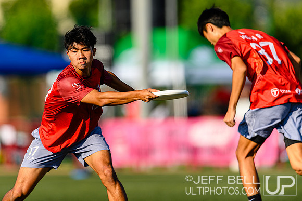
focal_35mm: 505
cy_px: 74
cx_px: 111
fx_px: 4240
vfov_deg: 2.7
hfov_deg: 4.1
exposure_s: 1/1600
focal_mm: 400
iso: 100
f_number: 3.2
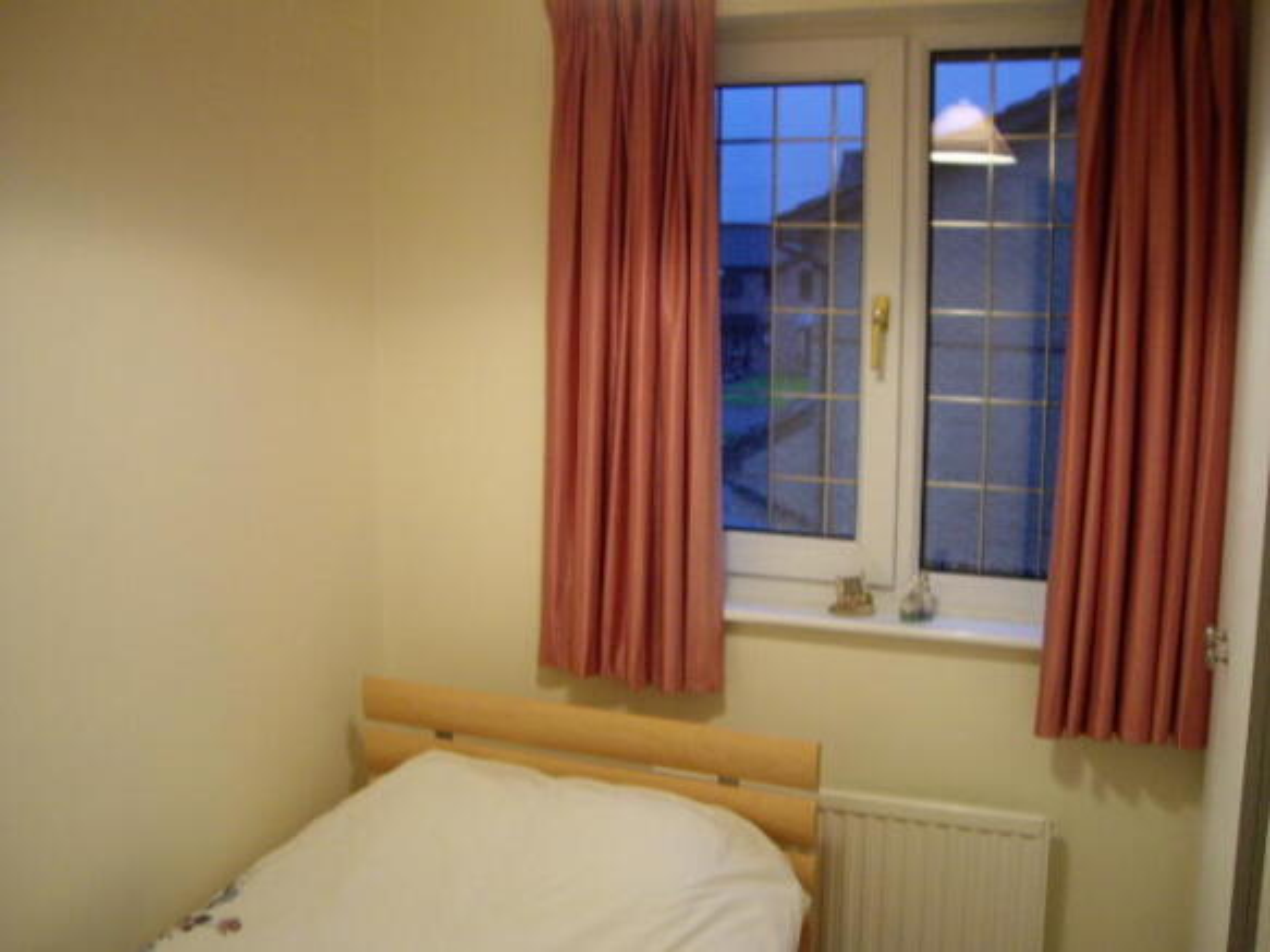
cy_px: 476
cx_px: 635
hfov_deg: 49.0
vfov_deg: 37.7
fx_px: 1394
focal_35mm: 38
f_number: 2.7
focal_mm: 6.2
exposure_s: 1/20
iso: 200
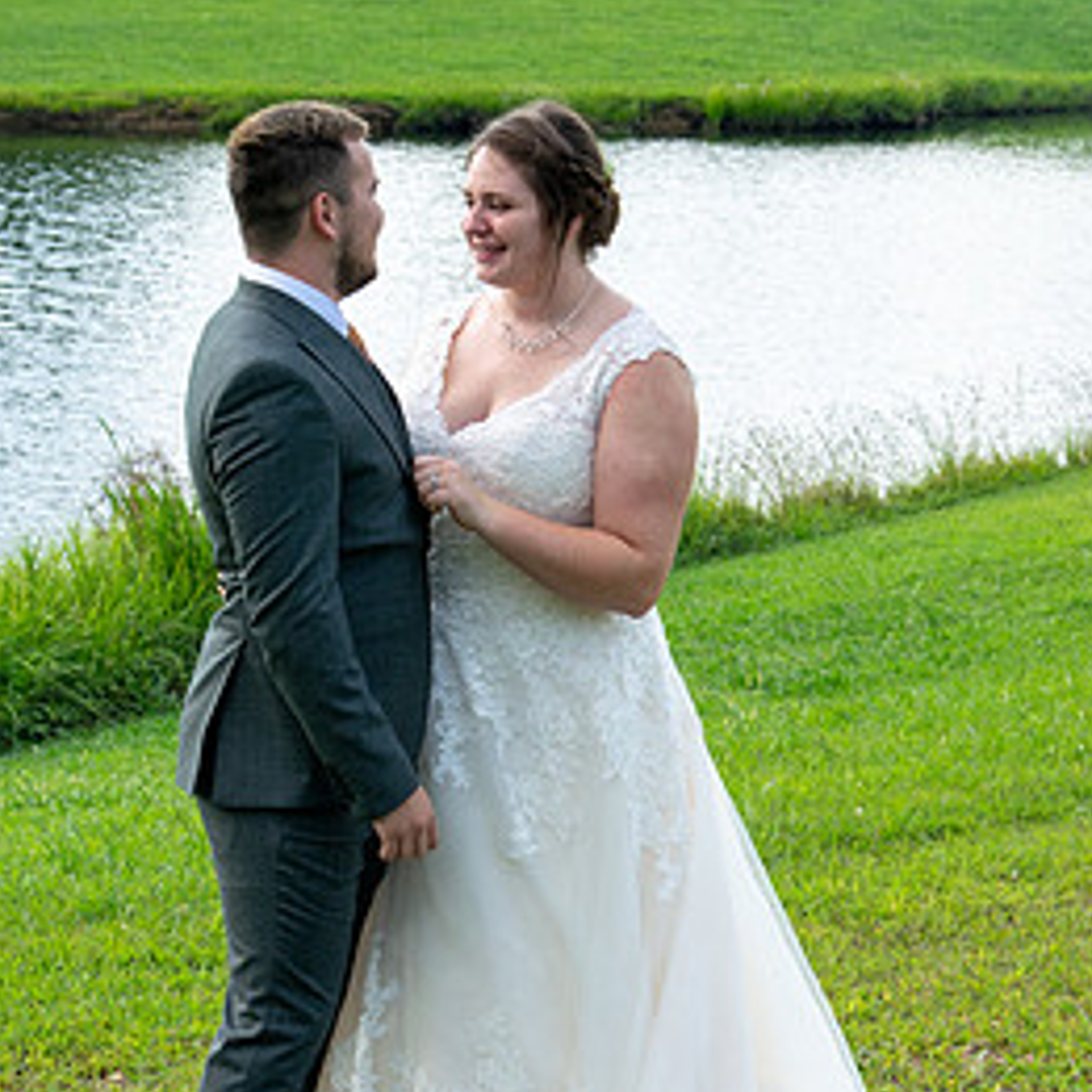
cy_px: 686
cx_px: 485
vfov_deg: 14.4
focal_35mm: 121
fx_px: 4319
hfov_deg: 14.4
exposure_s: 1/250
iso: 220
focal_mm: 55
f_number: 8
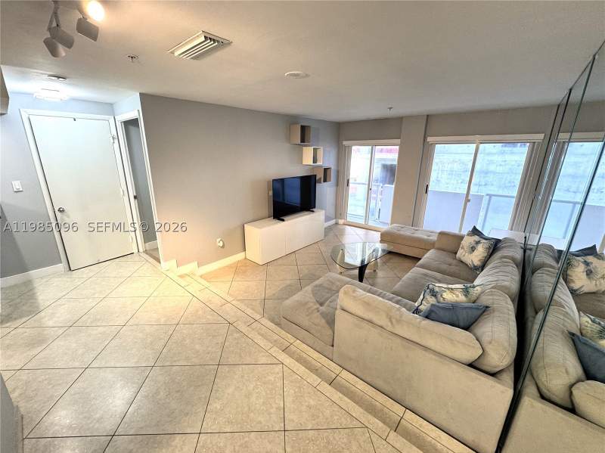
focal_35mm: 14
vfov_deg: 85.6
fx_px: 245
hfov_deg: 102.1
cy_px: 226
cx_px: 302
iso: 125
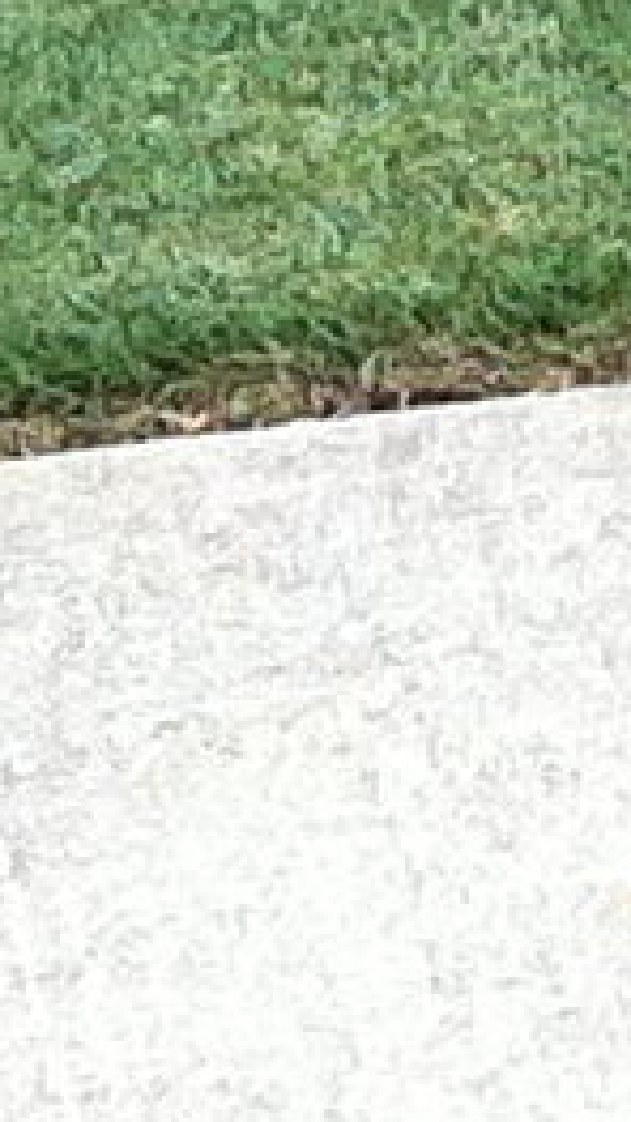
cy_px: -2474
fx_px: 11151
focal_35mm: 375
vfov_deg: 5.4
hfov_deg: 3.1
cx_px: 2963
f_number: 2.8
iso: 80
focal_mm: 3.85
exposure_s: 1/417
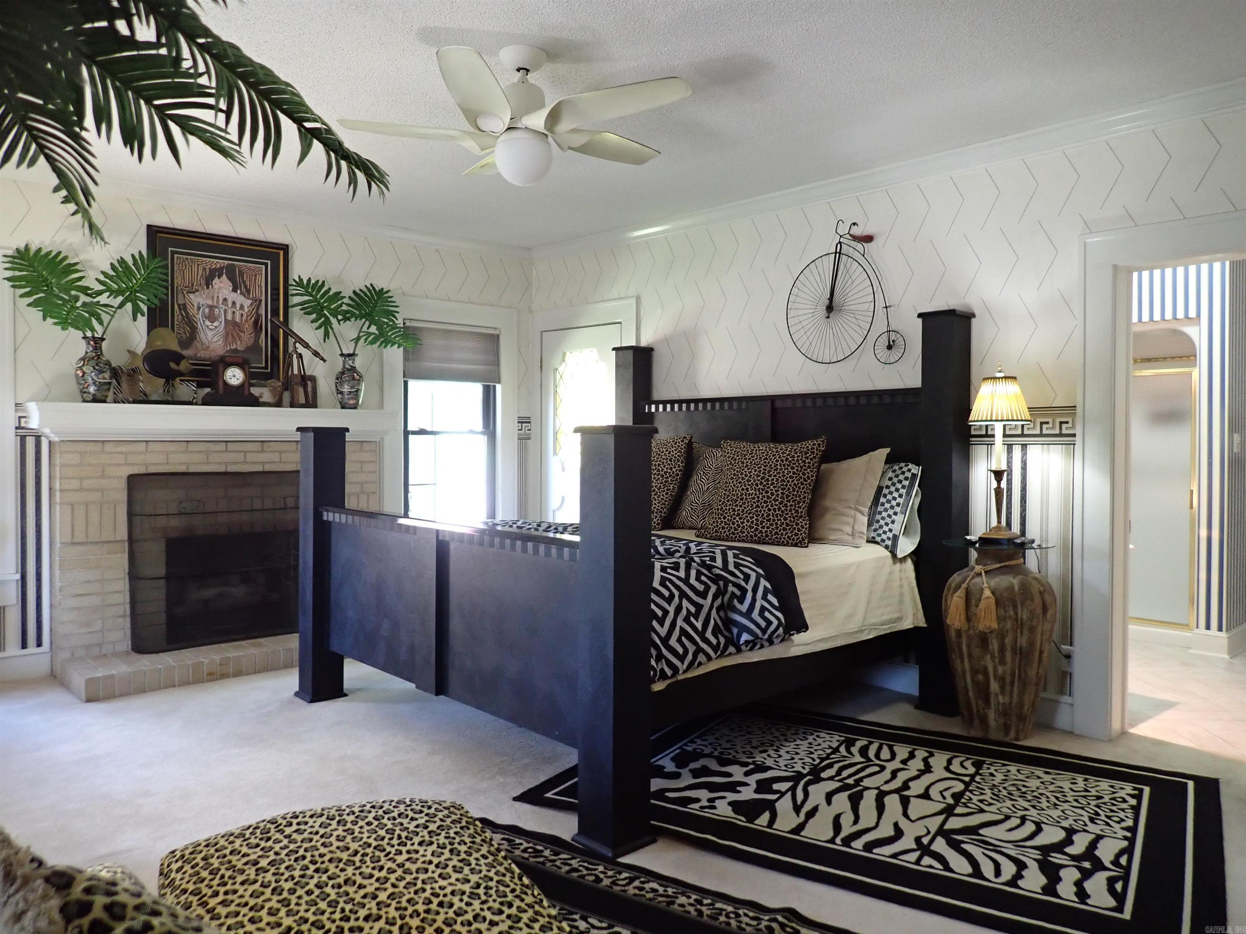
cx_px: 623
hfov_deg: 69.4
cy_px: 467
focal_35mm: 25
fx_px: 900
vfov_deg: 54.9
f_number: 2
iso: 400
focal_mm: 4.5
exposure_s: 1/30
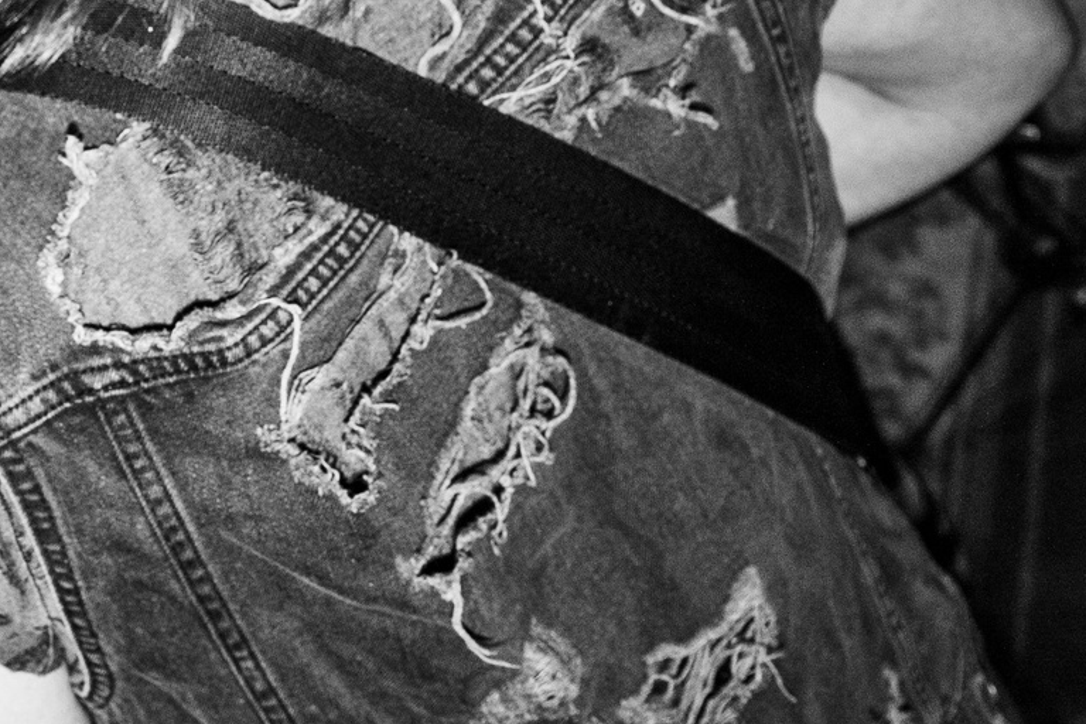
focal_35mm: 60
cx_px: -62
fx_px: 1810
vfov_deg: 21.4
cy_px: -76
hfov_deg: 30.4
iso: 500
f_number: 5
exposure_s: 1/20
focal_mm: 18
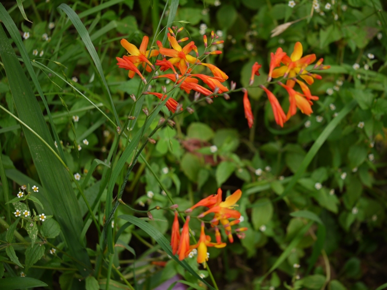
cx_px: 194
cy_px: 145
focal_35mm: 90
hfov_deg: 21.8
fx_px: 1007
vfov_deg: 16.4
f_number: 2.8
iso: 100
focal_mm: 45
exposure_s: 1/200
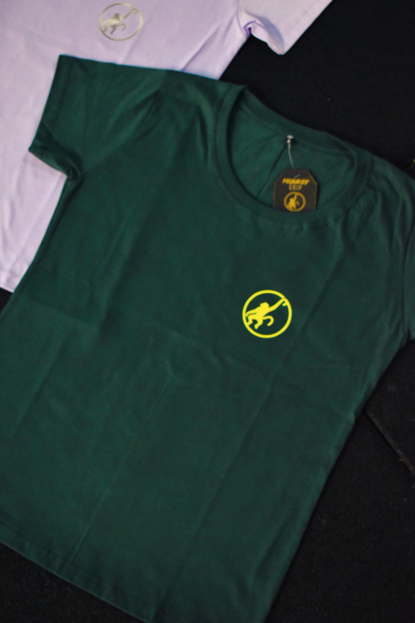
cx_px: 208
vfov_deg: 33.4
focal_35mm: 60
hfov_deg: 22.6
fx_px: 1037
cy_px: 312
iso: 3200
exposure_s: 1/100
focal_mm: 40
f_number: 5
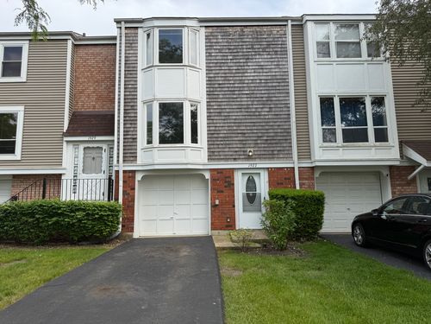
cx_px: 216
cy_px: 162
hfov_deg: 71.6
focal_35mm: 24
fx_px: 299
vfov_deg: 56.8
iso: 80
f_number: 1.78
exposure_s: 1/2110
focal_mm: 6.76
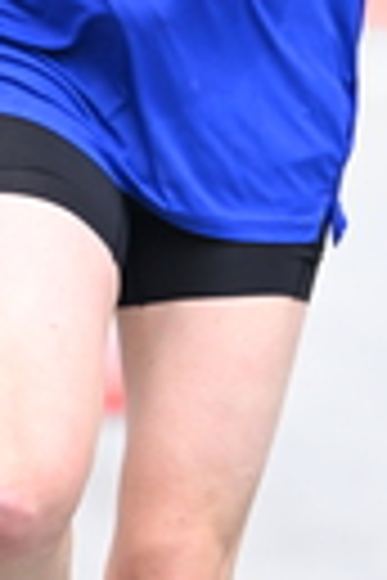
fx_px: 13786
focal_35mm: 855
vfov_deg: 2.4
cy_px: 85
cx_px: 218
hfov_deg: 1.6
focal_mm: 200
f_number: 2.8
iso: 1250
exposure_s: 1/1250
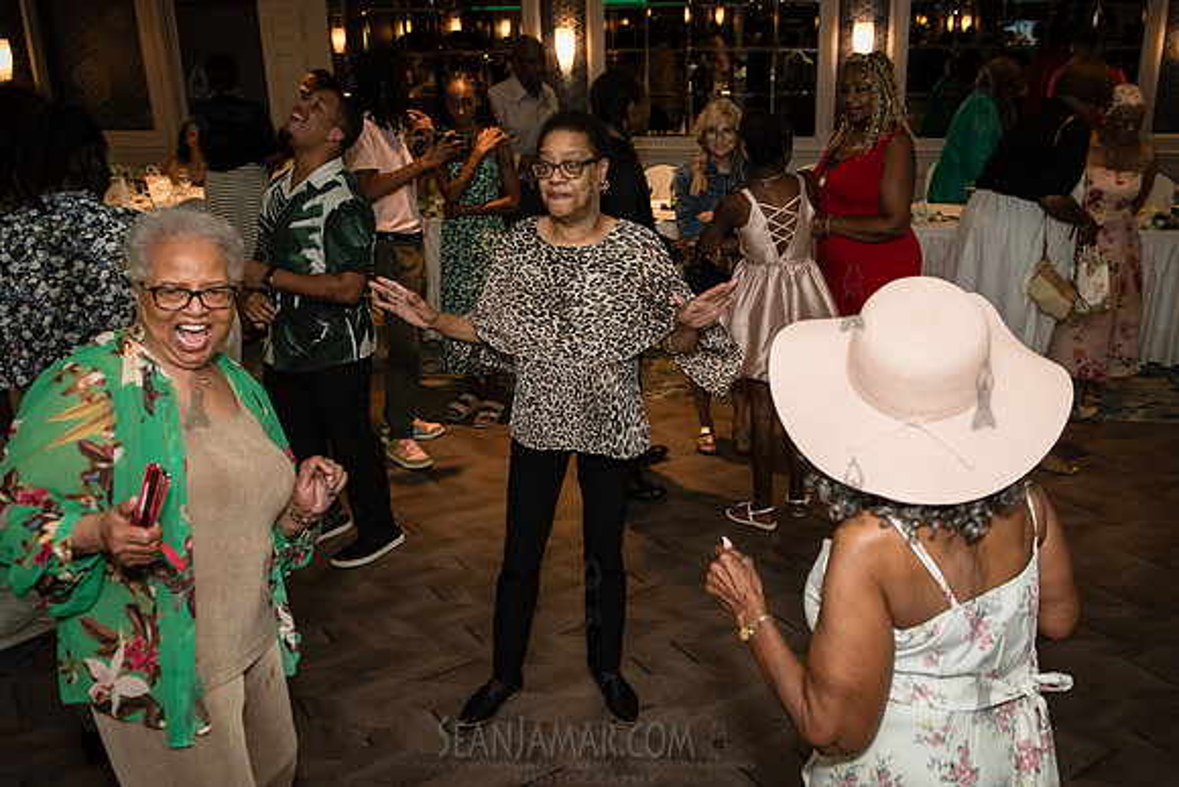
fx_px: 1039
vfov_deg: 41.5
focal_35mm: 32
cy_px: 398
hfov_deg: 59.1
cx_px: 634
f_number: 3.5
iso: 1600
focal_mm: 28
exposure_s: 1/160
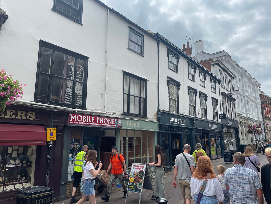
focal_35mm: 26
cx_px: 136
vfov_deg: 53.1
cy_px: 102
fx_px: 204
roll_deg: -0.3
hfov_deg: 67.3
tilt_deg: +13.6
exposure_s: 1/2053
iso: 32
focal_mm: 4.2
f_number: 1.6
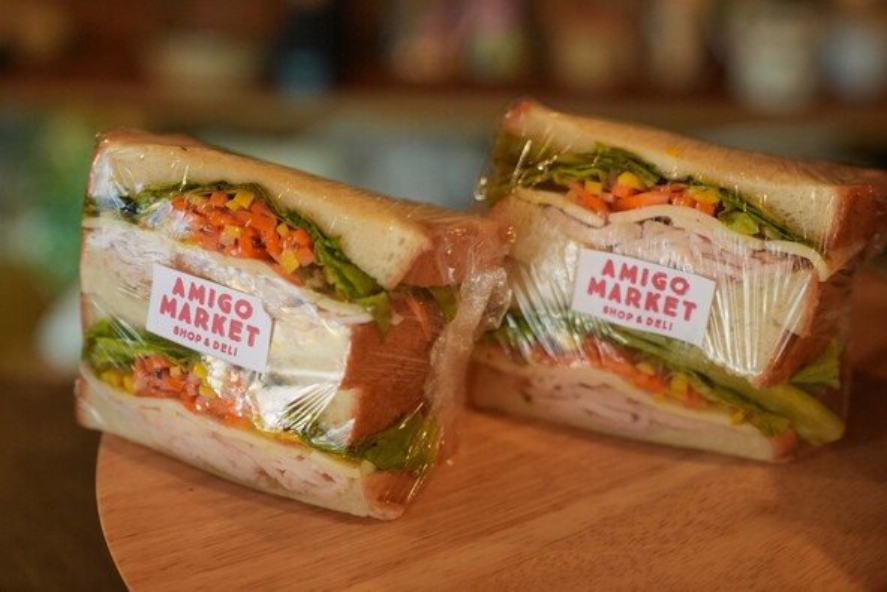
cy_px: 296
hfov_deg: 35.0
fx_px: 1405
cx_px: 444
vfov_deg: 23.8
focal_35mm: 57
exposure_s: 1/320
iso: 5000
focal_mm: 57
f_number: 2.8
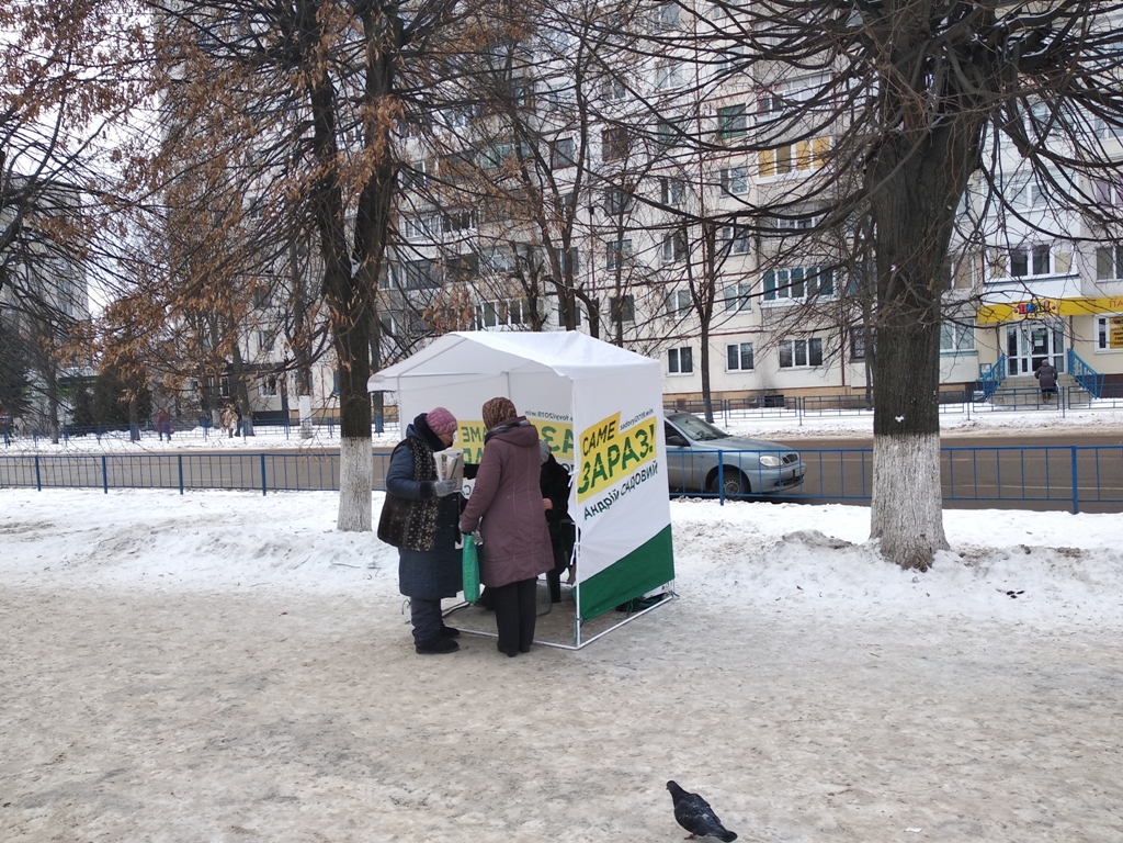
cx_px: 562
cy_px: 422
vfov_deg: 53.1
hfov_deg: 67.3
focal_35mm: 26
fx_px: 843
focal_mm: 3.81
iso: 100
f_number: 2.2
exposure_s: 1/233
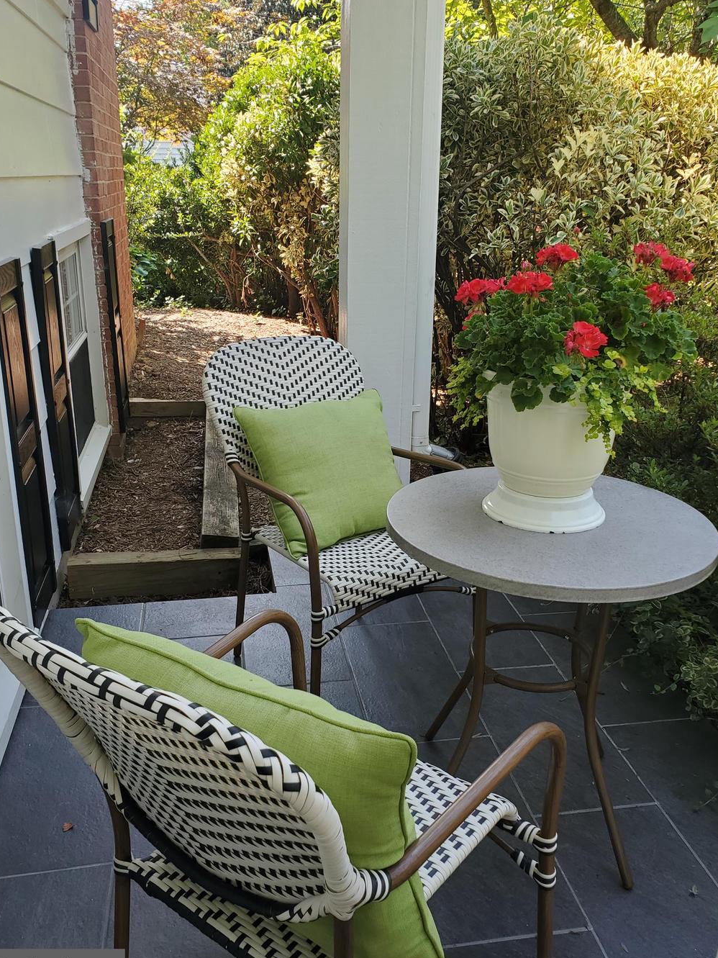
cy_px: 455
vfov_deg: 59.9
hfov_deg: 46.8
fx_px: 830
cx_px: 360
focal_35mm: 30
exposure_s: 1/131
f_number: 2.4
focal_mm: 4.3
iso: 50
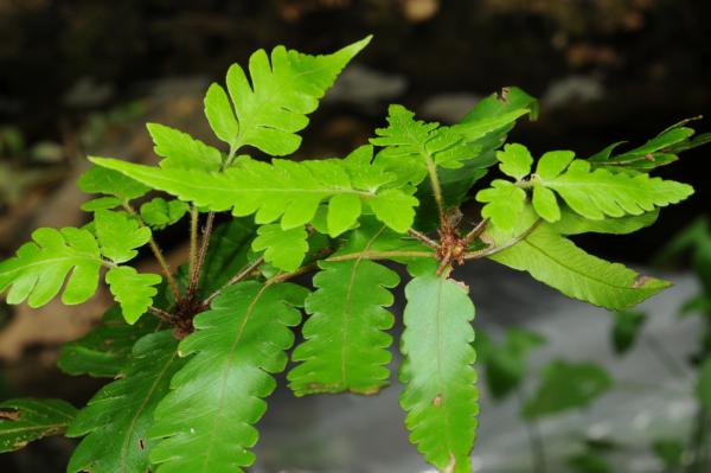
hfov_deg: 22.6
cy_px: 236
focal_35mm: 90
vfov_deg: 15.2
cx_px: 356
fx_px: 1776
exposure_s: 1/60
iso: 200
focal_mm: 60
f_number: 16
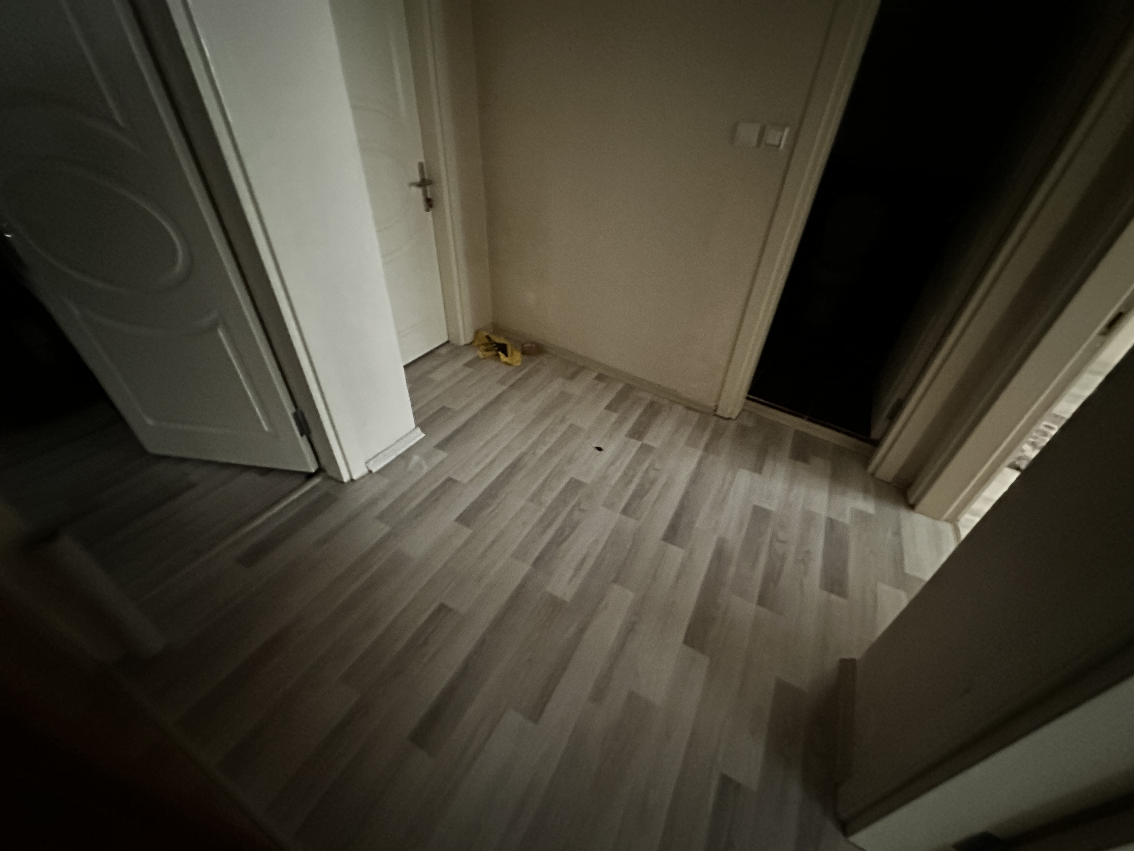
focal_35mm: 14
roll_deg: -2.2
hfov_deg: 102.1
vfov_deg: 85.7
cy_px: 426
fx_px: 459
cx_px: 567
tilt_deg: -37.1
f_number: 2.2
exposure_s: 1/30
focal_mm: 2.22
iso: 2000
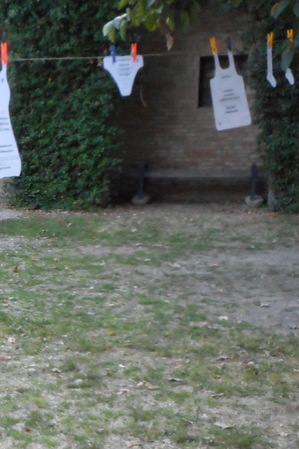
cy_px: 276
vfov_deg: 30.0
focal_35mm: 67
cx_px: -101
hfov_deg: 18.7
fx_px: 834
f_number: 3.7
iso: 400
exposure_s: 1/13
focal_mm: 4.5
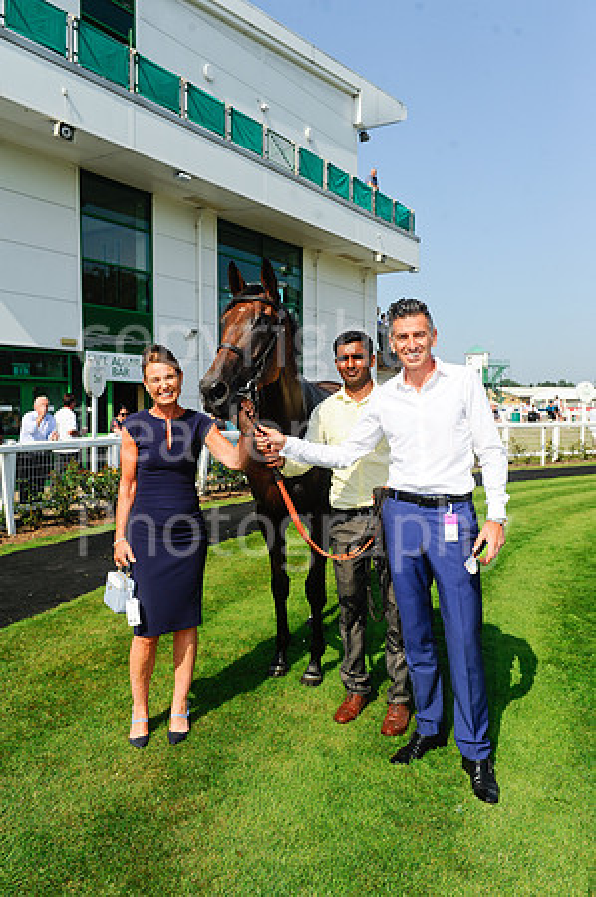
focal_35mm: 29
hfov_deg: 44.9
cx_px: 298
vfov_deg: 63.7
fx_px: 722
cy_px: 448
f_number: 7.1
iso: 400
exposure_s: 1/1600
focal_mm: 29
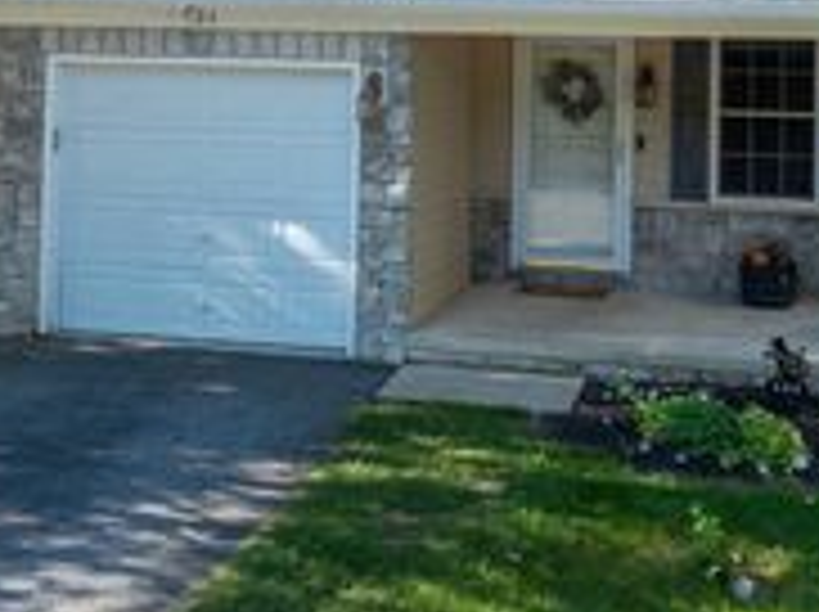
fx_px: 1559
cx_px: 356
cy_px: -16
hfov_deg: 29.4
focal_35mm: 66
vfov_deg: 21.3
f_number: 7.1
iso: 100
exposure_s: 1/80
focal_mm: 12.29
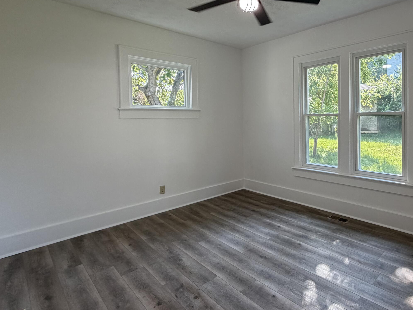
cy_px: 127
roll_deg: +1.1
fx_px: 251
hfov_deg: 75.3
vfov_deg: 63.0
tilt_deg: -2.4
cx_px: 291
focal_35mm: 21
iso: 160
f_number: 2.2
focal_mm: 2.22
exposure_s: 1/120
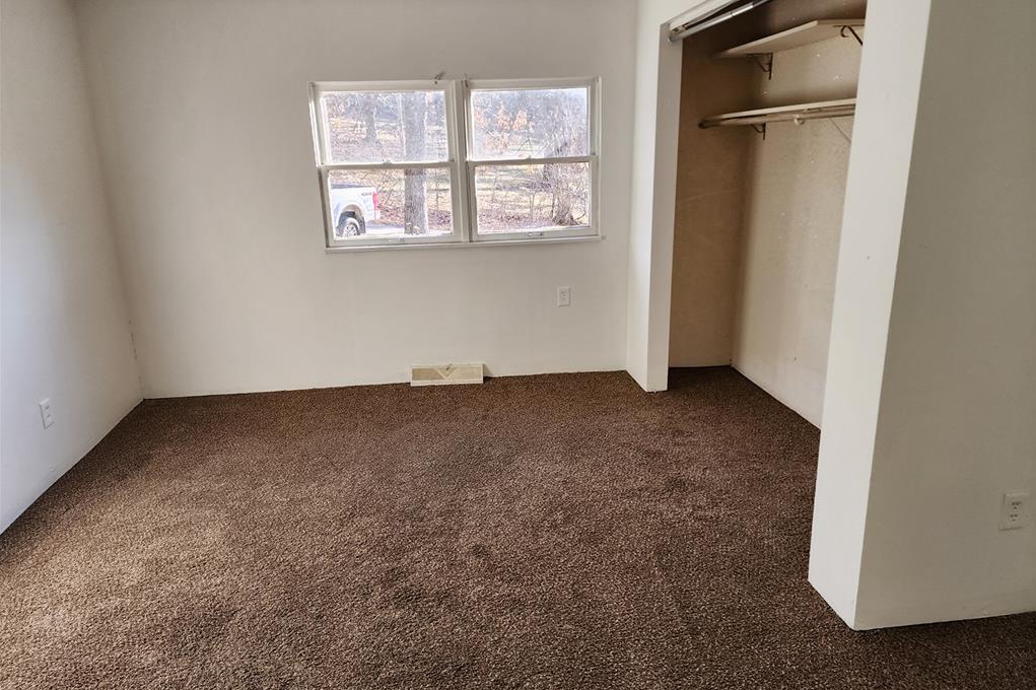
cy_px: 341
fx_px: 690
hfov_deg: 73.8
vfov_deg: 53.1
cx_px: 519
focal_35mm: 24
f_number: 1.8
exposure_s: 1/180
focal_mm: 6.4
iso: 100
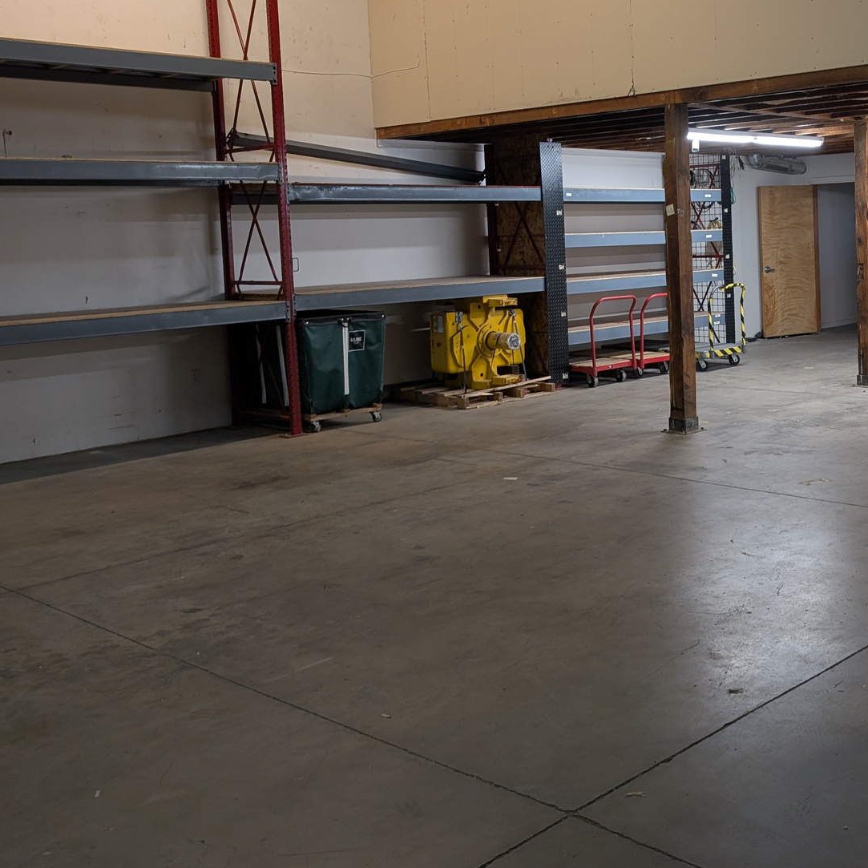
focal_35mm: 40
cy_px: 299
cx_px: 730
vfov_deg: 41.4
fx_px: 1135
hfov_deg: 39.7
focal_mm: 6.9
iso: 133
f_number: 1.68
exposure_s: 1/40
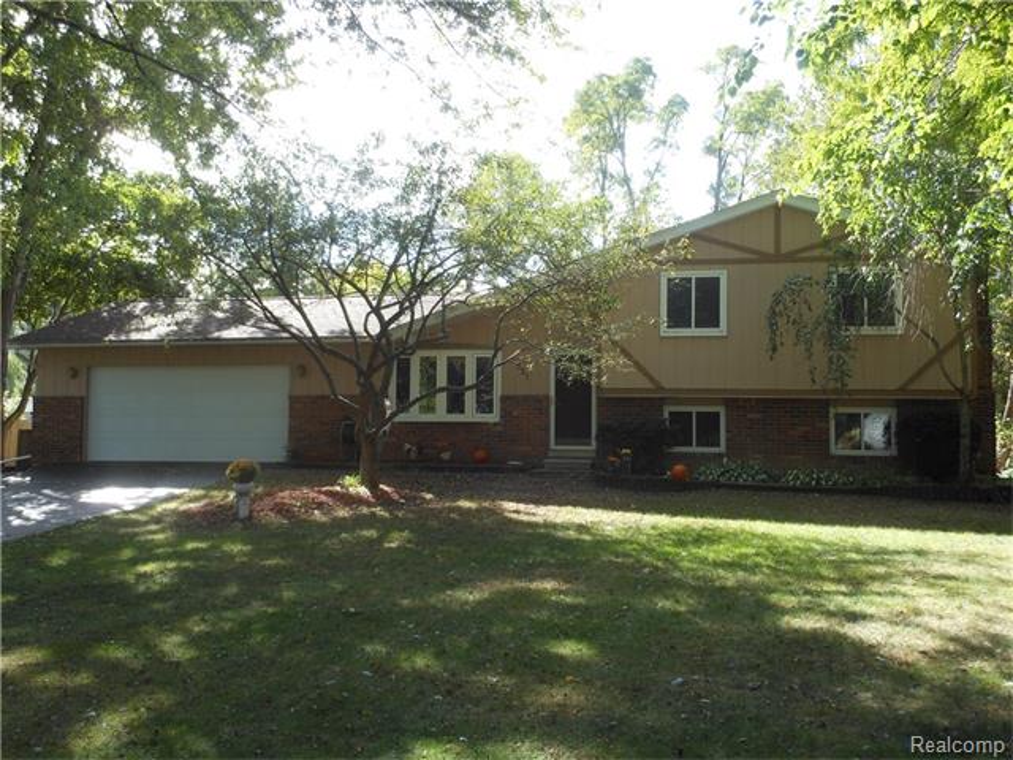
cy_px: 380
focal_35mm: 33
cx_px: 506
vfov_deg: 42.9
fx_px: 966
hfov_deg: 55.4
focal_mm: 5.9
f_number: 4
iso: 80
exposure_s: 1/80
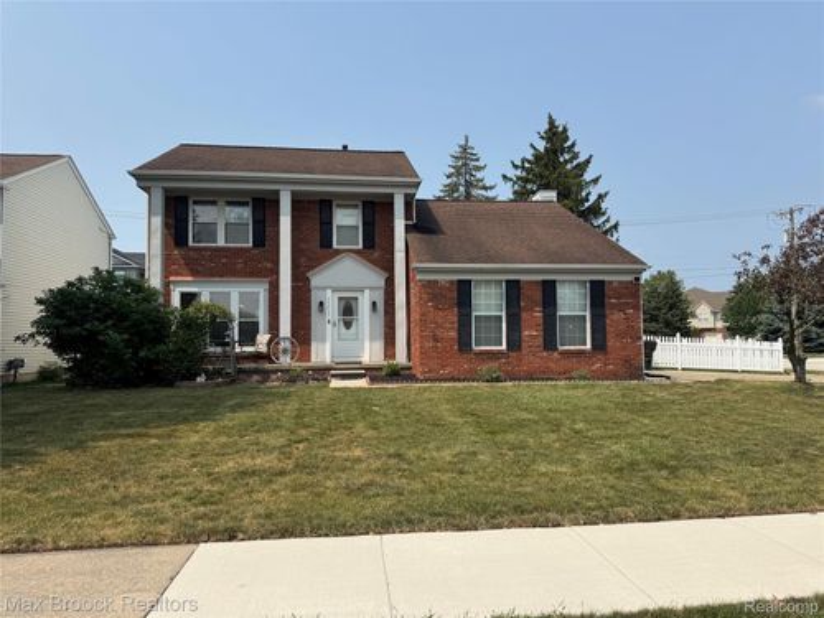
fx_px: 571
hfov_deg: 71.6
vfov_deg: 56.8
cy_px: 309
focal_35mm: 24
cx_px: 412
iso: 80
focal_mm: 6.76
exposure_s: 1/5348
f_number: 1.78
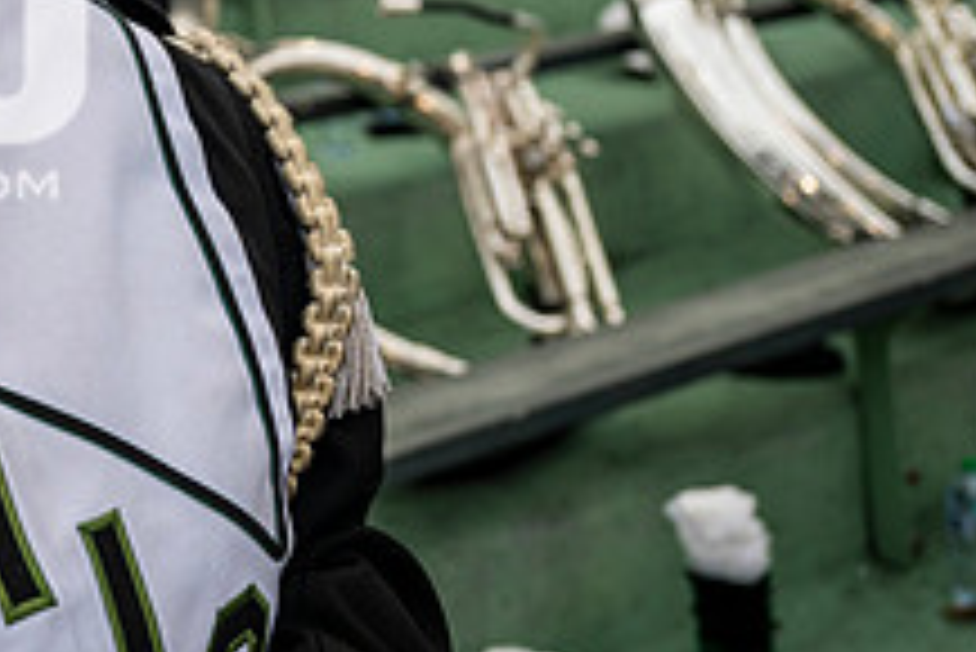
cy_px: 25
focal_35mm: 64
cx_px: -252
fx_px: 1736
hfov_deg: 27.0
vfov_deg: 20.7
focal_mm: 24
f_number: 2.8
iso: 160
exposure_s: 1/500
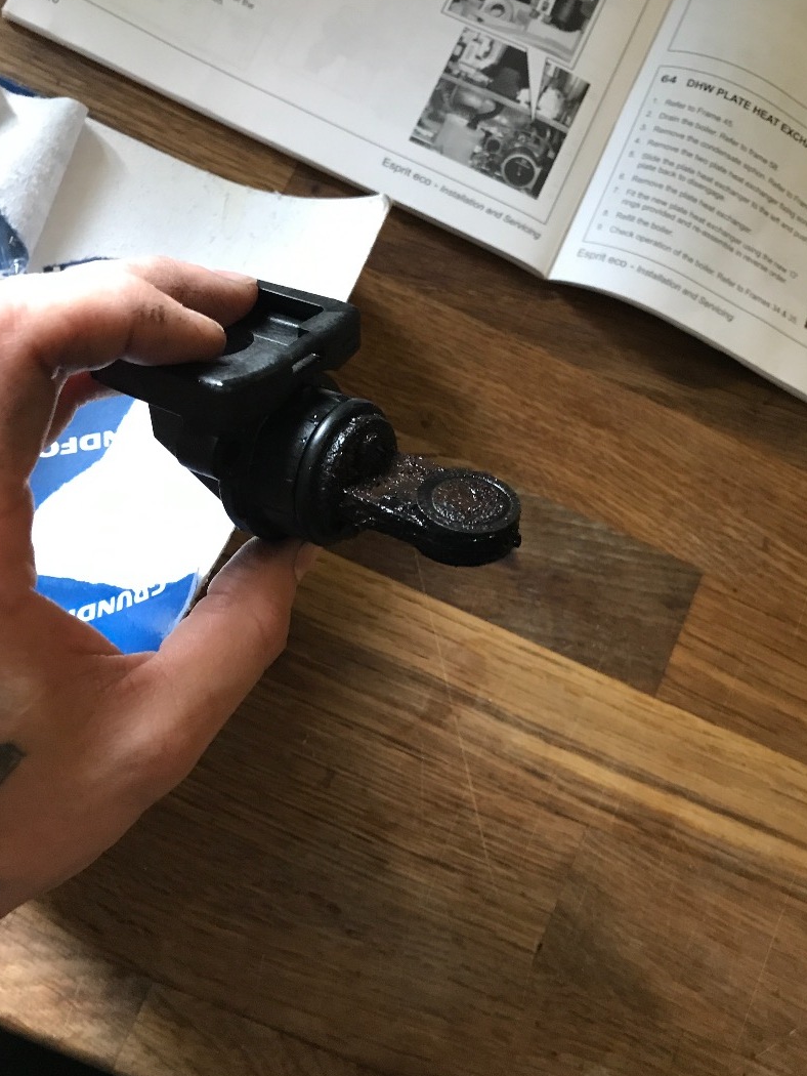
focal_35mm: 32
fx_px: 994
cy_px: 534
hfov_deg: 44.1
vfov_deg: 56.8
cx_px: 444
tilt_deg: -79.6
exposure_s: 1/13
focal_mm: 3.99
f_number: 1.8
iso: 100
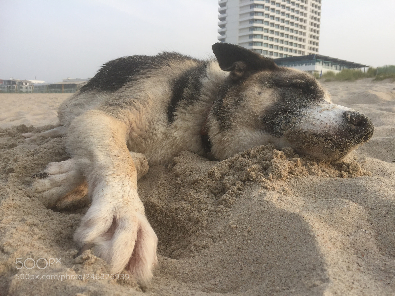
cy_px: 148
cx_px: 198
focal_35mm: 29
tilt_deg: -6.9
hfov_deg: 61.7
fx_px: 331
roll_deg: -0.8
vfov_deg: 48.2
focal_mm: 4.15
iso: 32
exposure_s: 1/628
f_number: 2.2
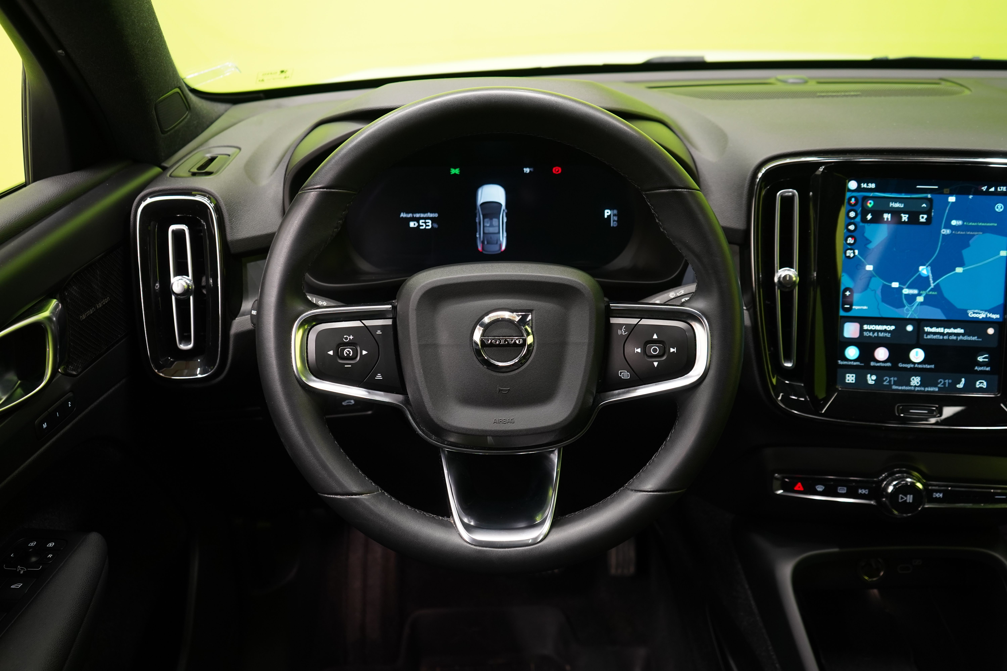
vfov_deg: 41.1
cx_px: 504
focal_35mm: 32
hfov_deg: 58.7
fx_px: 895
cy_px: 336
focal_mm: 32
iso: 1250
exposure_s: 1/25
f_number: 5
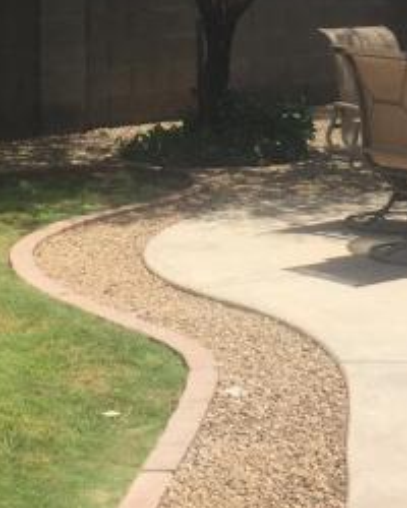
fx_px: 1747
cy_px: 41
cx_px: 244
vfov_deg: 16.3
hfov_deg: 13.3
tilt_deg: -3.4
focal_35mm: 116
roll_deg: -0.7
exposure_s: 1/1980
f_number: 2.2
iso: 32
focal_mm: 4.15
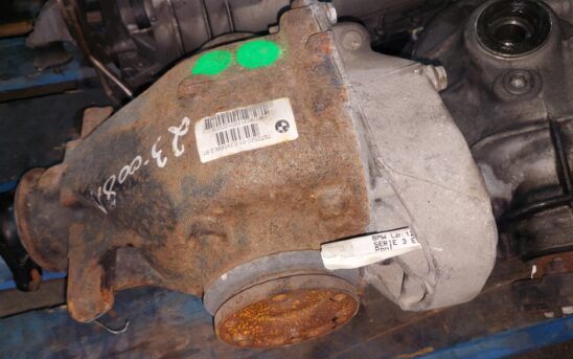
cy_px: 185
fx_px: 453
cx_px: 280
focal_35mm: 29
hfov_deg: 64.6
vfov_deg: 43.2
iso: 80
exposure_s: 1/50
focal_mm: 5.23
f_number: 1.8
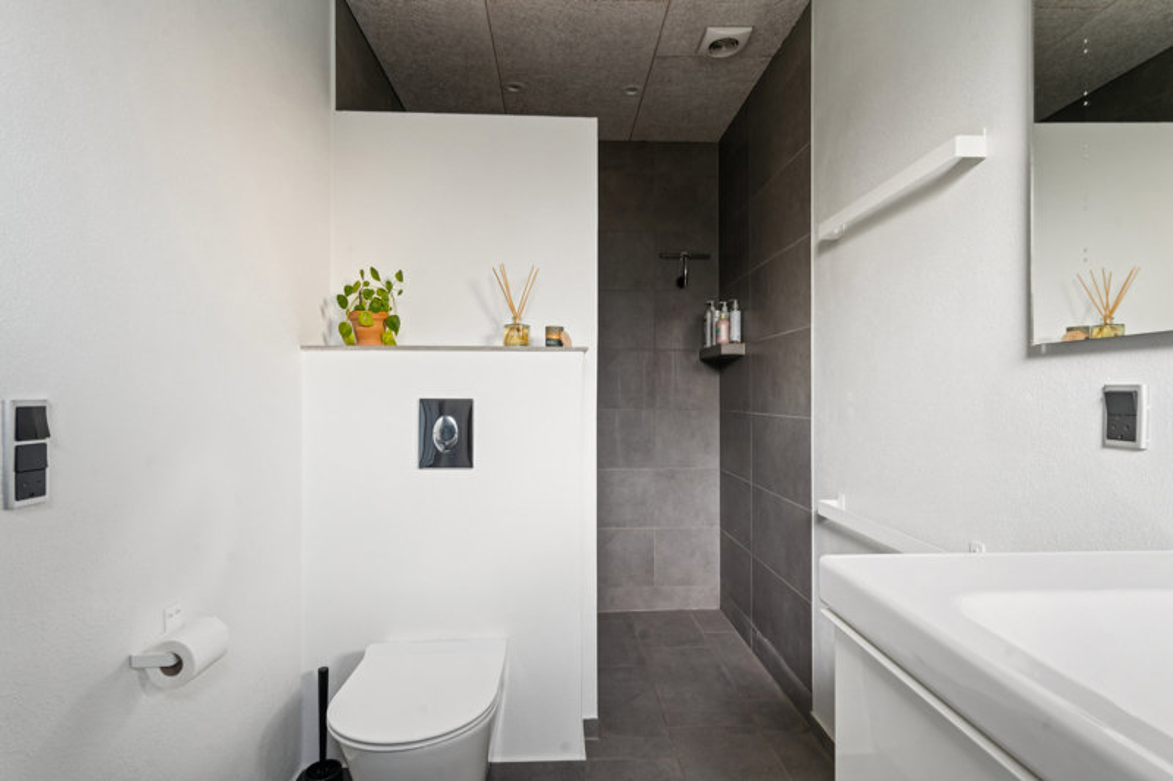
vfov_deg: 67.4
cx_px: 586
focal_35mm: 18
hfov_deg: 90.0
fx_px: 586
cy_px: 390
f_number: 4
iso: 400
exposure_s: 1/3.33
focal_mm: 18
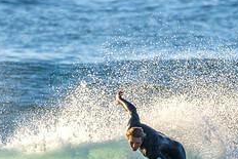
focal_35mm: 1873
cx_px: 155
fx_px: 12390
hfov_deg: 1.1
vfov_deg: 0.7
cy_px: 178
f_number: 5.6
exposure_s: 1/2000
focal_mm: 500
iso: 560
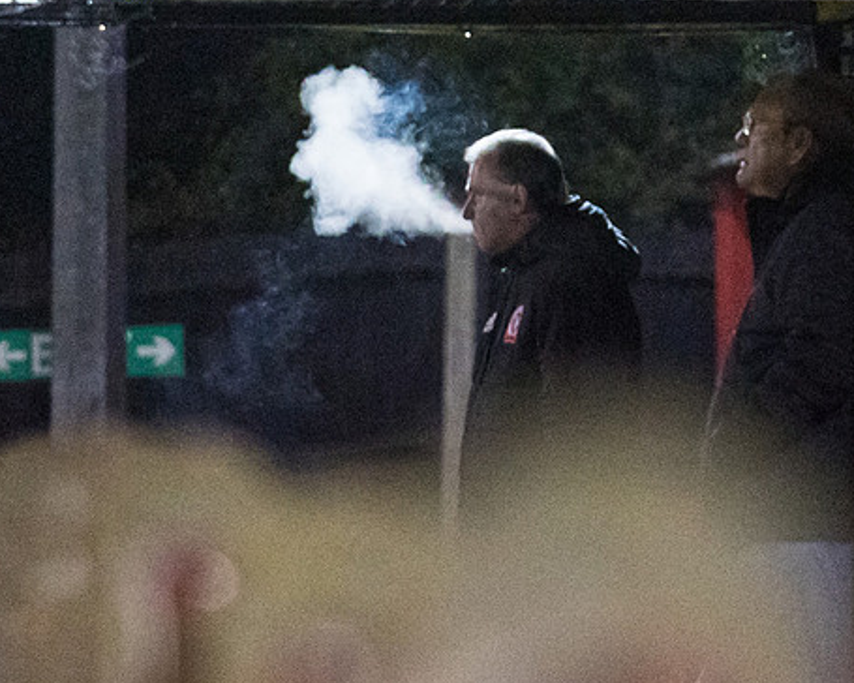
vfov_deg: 2.6
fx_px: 14988
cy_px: 190
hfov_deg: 3.3
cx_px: 473
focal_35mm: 593
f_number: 2.8
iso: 6400
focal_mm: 200
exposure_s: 1/1250
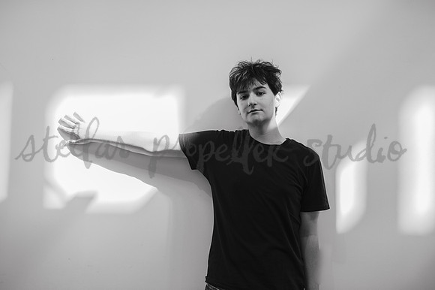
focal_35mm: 50
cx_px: 218
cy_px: 145
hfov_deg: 39.6
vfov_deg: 27.0
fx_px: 604
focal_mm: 50
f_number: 2.2
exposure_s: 1/400
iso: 200
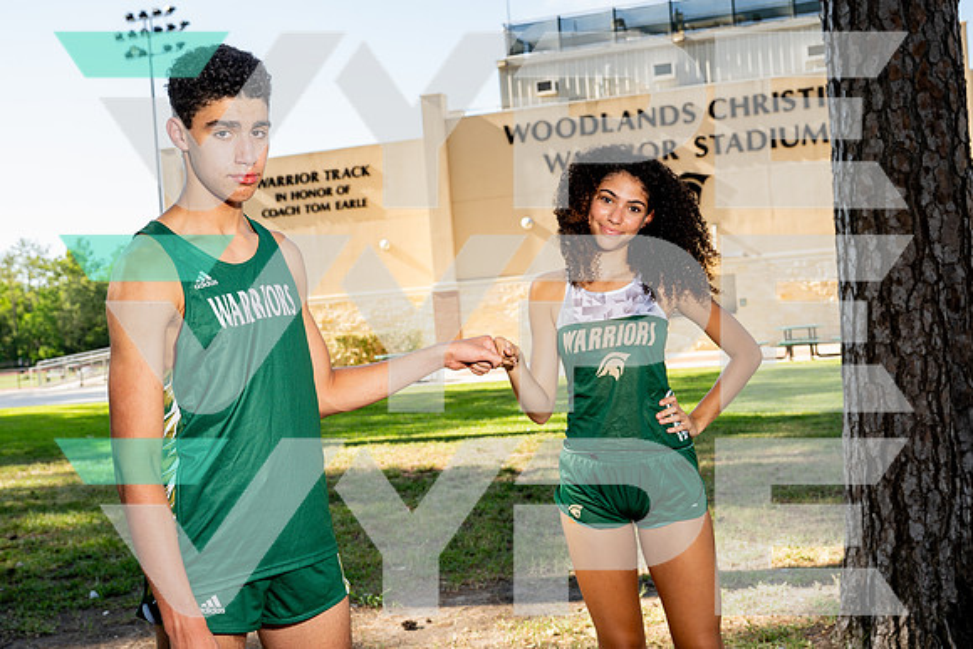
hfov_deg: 50.0
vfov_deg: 34.6
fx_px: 1043
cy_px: 316
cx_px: 483
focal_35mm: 39
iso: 160
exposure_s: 1/250
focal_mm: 34
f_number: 5
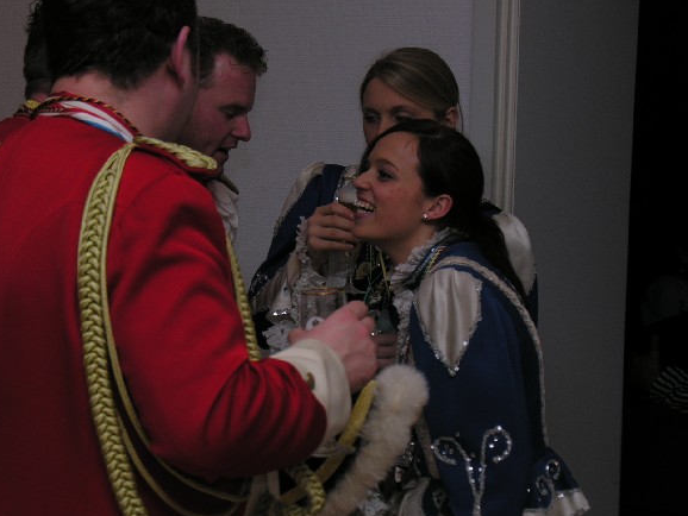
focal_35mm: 119
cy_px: 316
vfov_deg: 12.5
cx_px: 231
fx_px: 2366
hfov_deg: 16.5
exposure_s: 1/120
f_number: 4.4
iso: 50
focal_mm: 21.8
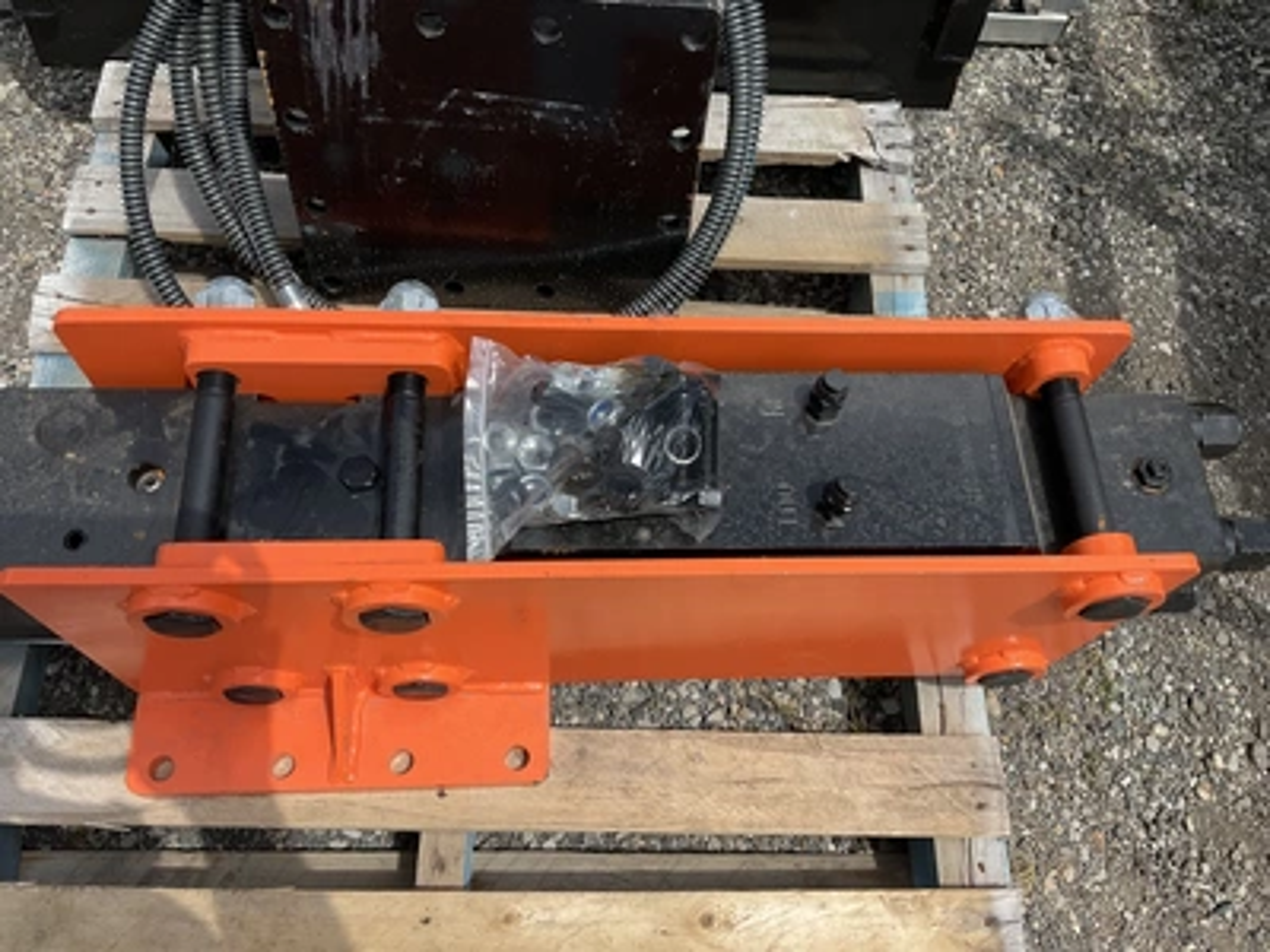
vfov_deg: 48.2
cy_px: 476
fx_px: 1064
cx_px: 635
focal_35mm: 29
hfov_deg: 61.7
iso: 25
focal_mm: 3
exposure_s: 1/1451
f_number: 1.8
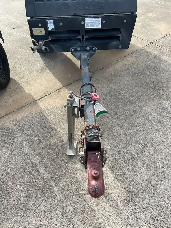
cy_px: 114
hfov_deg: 53.1
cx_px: 86
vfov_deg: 67.3
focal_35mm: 26
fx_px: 171
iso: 50
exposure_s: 1/1171
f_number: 1.6
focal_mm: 4.2
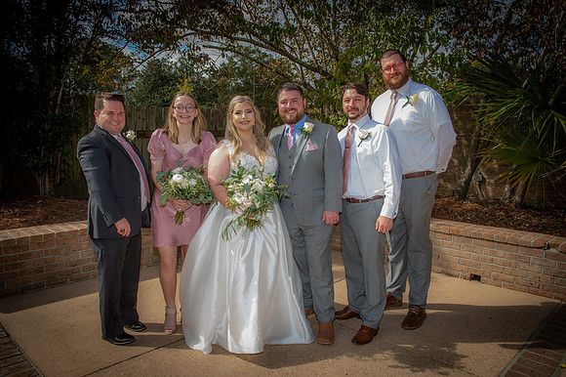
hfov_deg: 65.5
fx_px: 440
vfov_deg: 46.4
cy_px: 188
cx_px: 283
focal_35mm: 28
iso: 50
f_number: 5.6
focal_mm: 28
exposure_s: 1/200
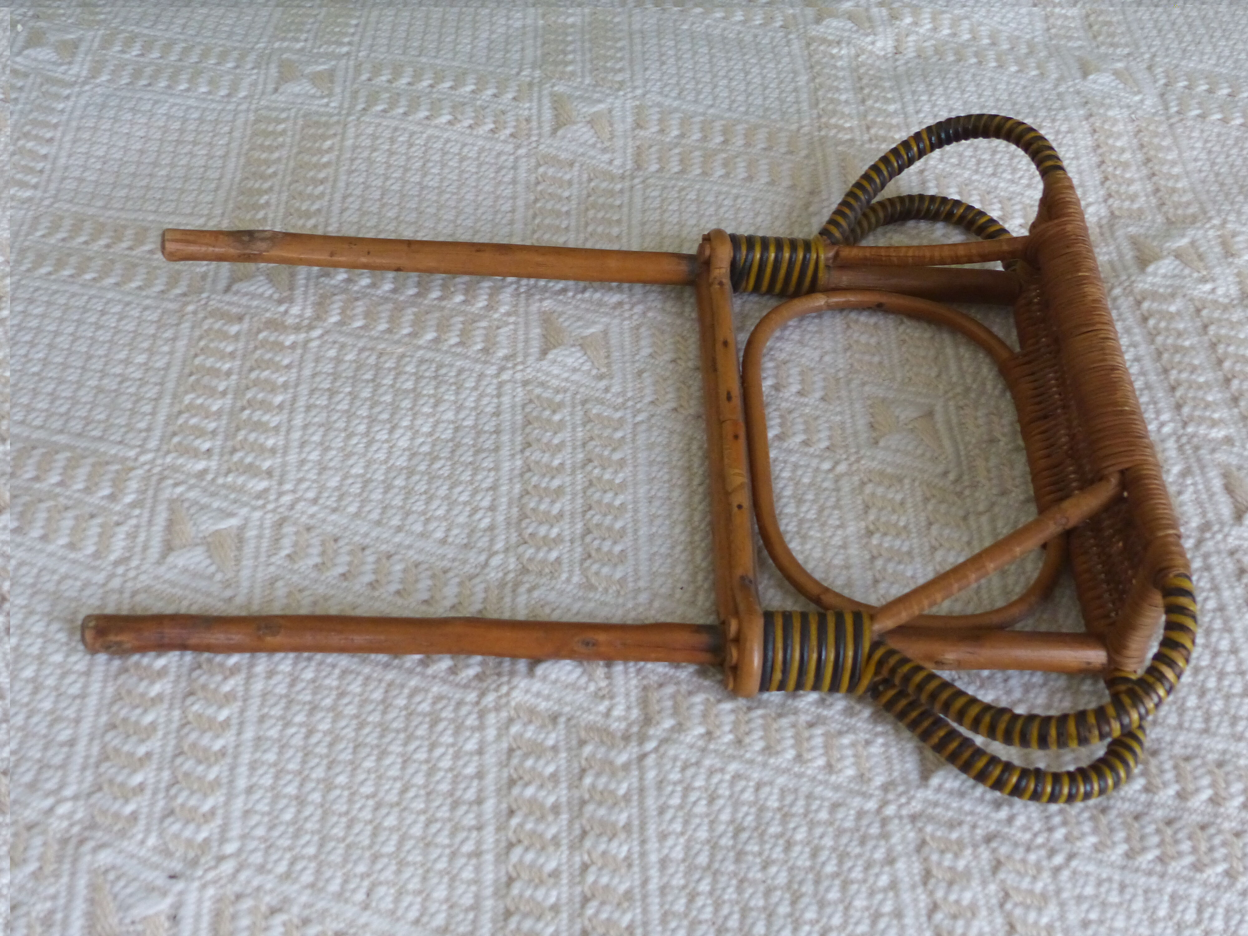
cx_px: 624
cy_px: 468
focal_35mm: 45
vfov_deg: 32.2
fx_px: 1622
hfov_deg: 42.1
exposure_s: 1/40
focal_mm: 8.1
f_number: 2.8
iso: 400
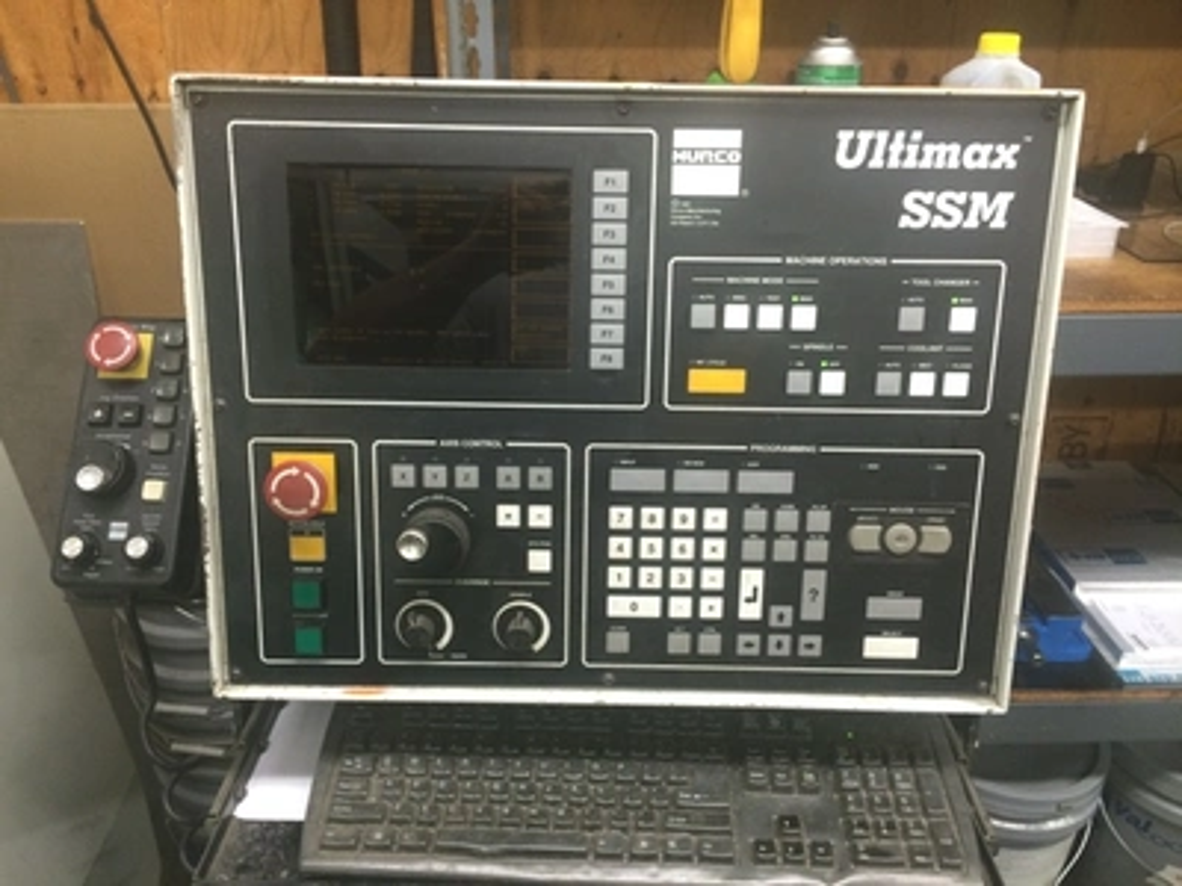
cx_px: 591
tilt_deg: -29.0
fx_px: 990
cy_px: 443
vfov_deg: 48.2
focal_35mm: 29
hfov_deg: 61.7
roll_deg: +2.2
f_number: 2.2
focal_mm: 4.15
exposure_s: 1/30
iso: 125
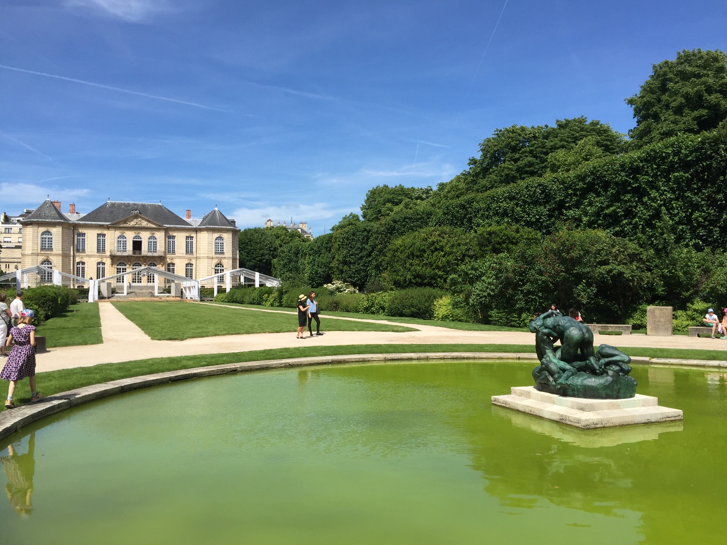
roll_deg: +0.1
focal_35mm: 29
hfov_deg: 61.7
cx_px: 364
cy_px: 272
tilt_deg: +2.6
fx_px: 609
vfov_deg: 48.2
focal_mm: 4.15
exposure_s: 1/2083
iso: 32
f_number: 2.2
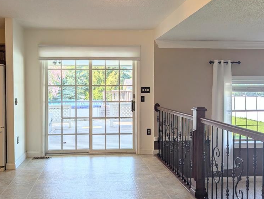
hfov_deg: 55.0
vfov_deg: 43.1
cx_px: 110
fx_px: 252
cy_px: 98
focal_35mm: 33
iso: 27
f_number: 1.68
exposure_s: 1/854
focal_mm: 6.9
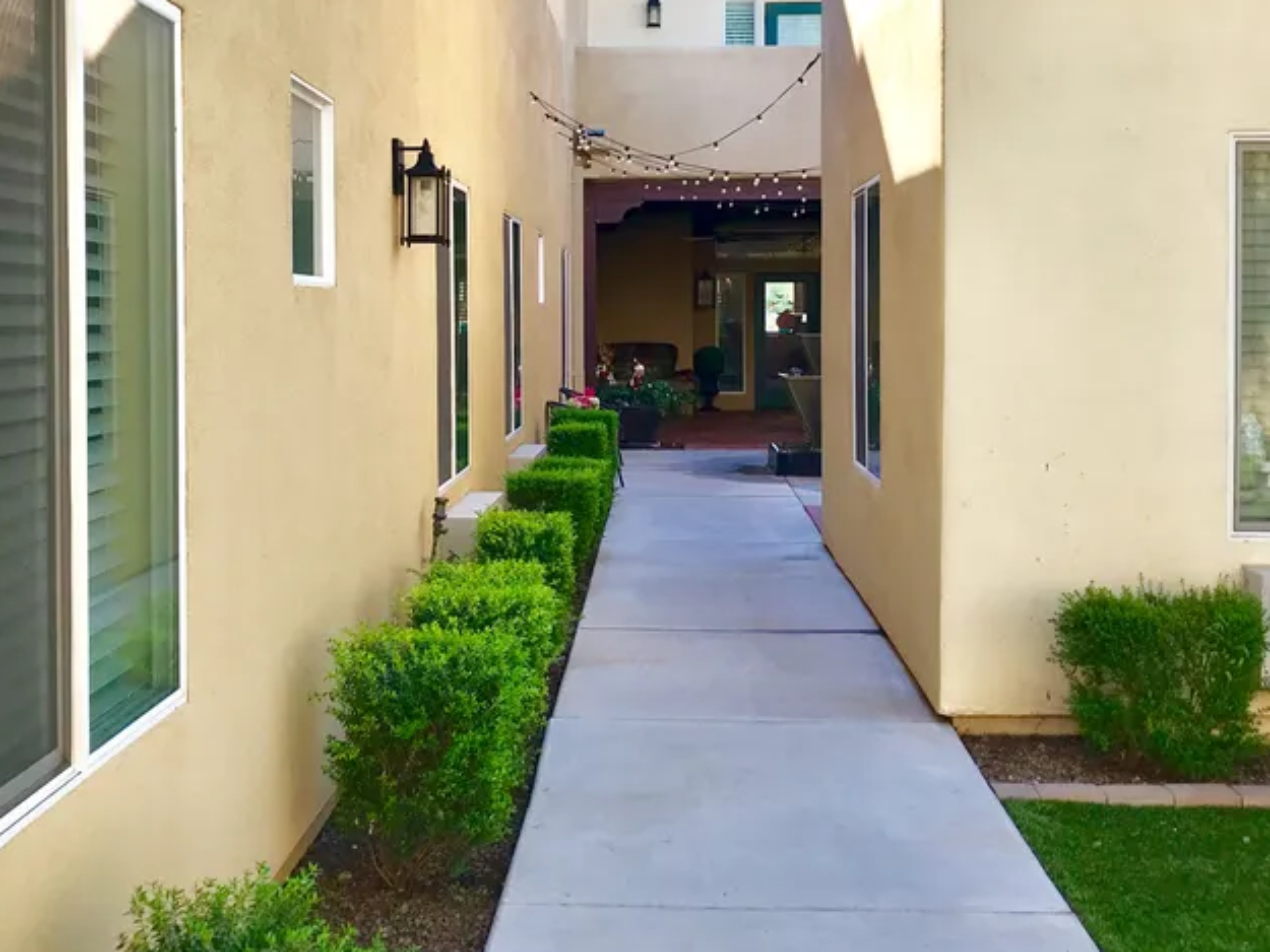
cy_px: 365
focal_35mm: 43
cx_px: 632
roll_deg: -0.4
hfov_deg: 43.8
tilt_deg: -1.8
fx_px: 1578
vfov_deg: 33.5
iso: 20
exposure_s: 1/431
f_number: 1.8
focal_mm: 4
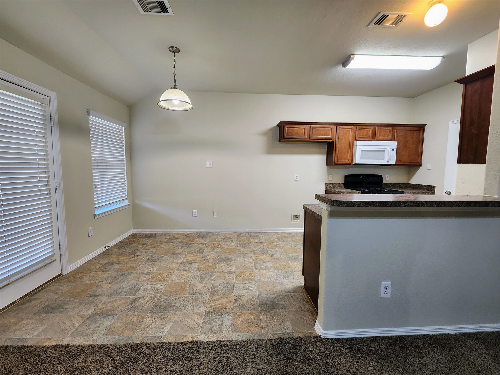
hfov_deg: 106.2
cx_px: 250
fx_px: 188
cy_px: 188
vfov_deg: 89.9
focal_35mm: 13
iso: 200
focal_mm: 2.2
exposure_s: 1/60
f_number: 2.2
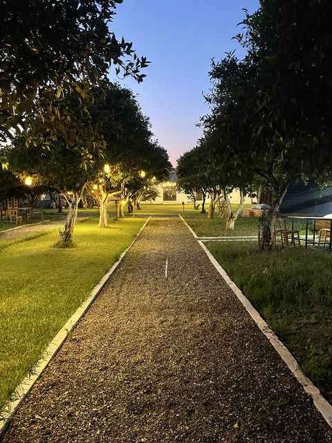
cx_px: 166
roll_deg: +1.0
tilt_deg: -3.2
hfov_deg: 53.1
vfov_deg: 67.3
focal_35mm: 26
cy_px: 222
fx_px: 332
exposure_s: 1/25
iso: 640
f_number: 1.6
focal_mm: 4.2
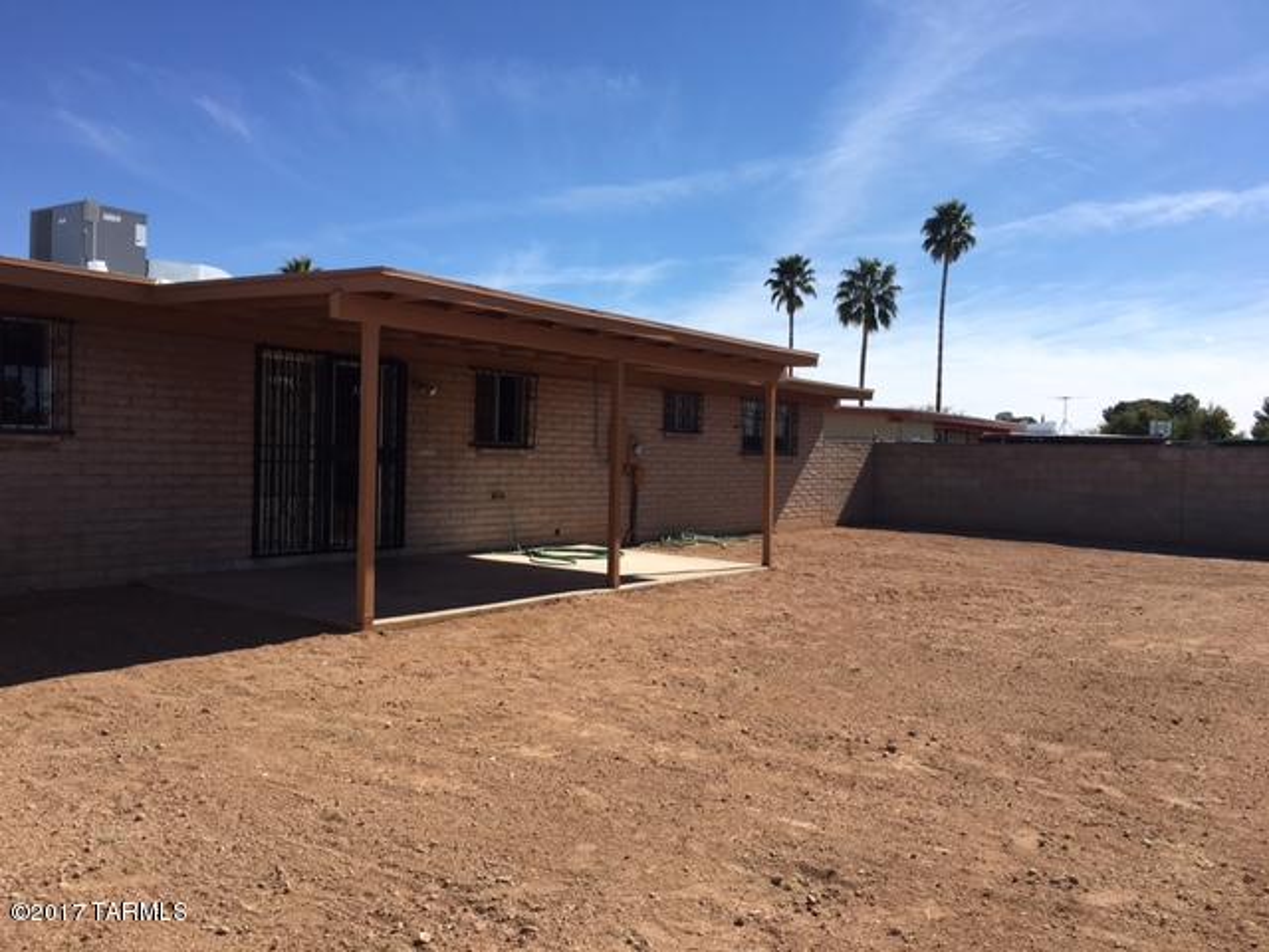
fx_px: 1063
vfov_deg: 48.2
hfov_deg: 61.7
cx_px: 634
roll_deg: -1.6
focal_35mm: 29
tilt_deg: -1.0
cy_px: 476
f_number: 2.2
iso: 25
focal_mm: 4.15
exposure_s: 1/1972
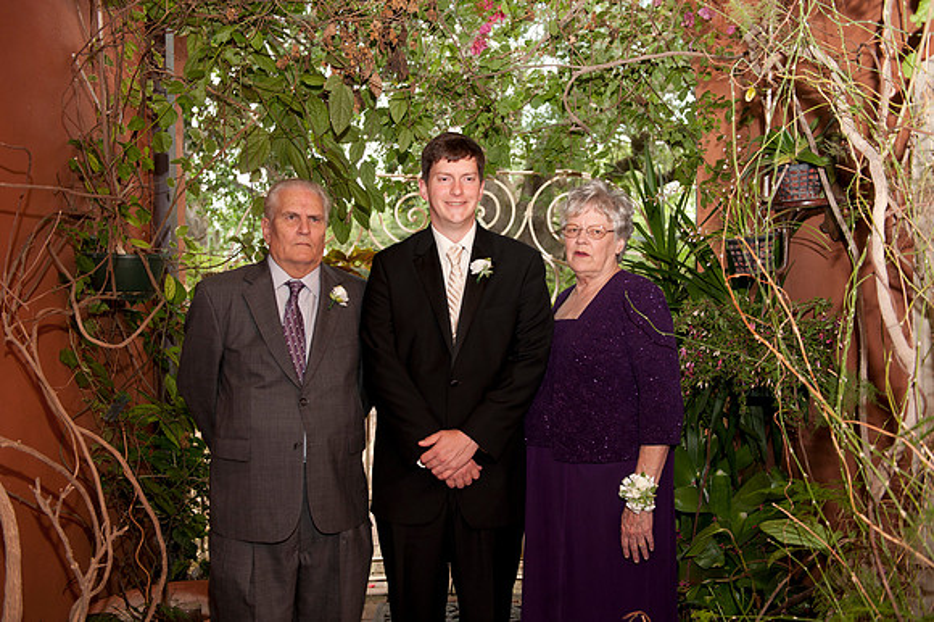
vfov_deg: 37.8
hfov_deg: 54.5
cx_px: 467
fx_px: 908
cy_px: 311
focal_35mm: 35
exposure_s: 1/125
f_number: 4
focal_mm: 35
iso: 250
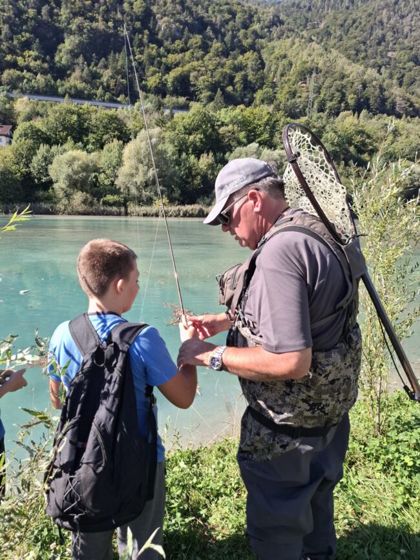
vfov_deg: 73.9
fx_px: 372
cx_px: 210
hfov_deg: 58.9
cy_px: 280
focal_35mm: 23
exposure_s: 1/611
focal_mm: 5.54
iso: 50
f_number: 1.8
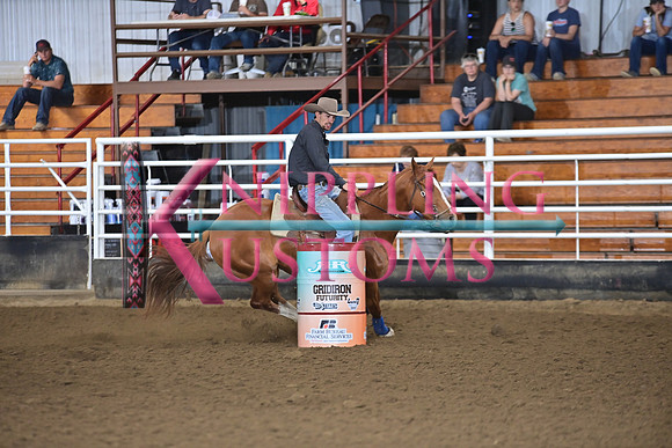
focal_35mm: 200
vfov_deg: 6.9
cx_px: 336
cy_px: 224
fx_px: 3734
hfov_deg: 10.3
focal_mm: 200
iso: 2000
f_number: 3.2
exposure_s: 1/250
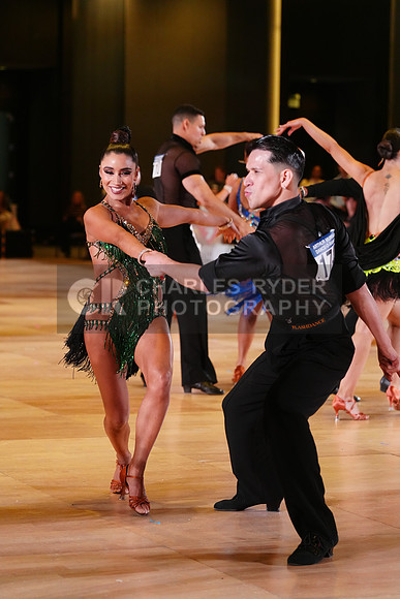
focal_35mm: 111
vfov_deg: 18.4
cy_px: 300
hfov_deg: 12.3
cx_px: 200
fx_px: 1849
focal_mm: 111
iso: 3200
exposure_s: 1/400
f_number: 4
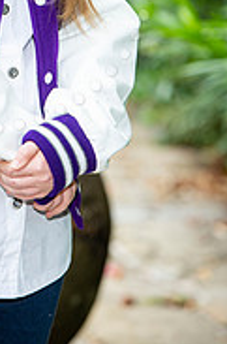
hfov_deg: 3.5
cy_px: -45
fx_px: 3748
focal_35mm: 394
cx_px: -16
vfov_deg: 5.2
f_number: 6.3
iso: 320
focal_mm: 160
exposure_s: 1/125
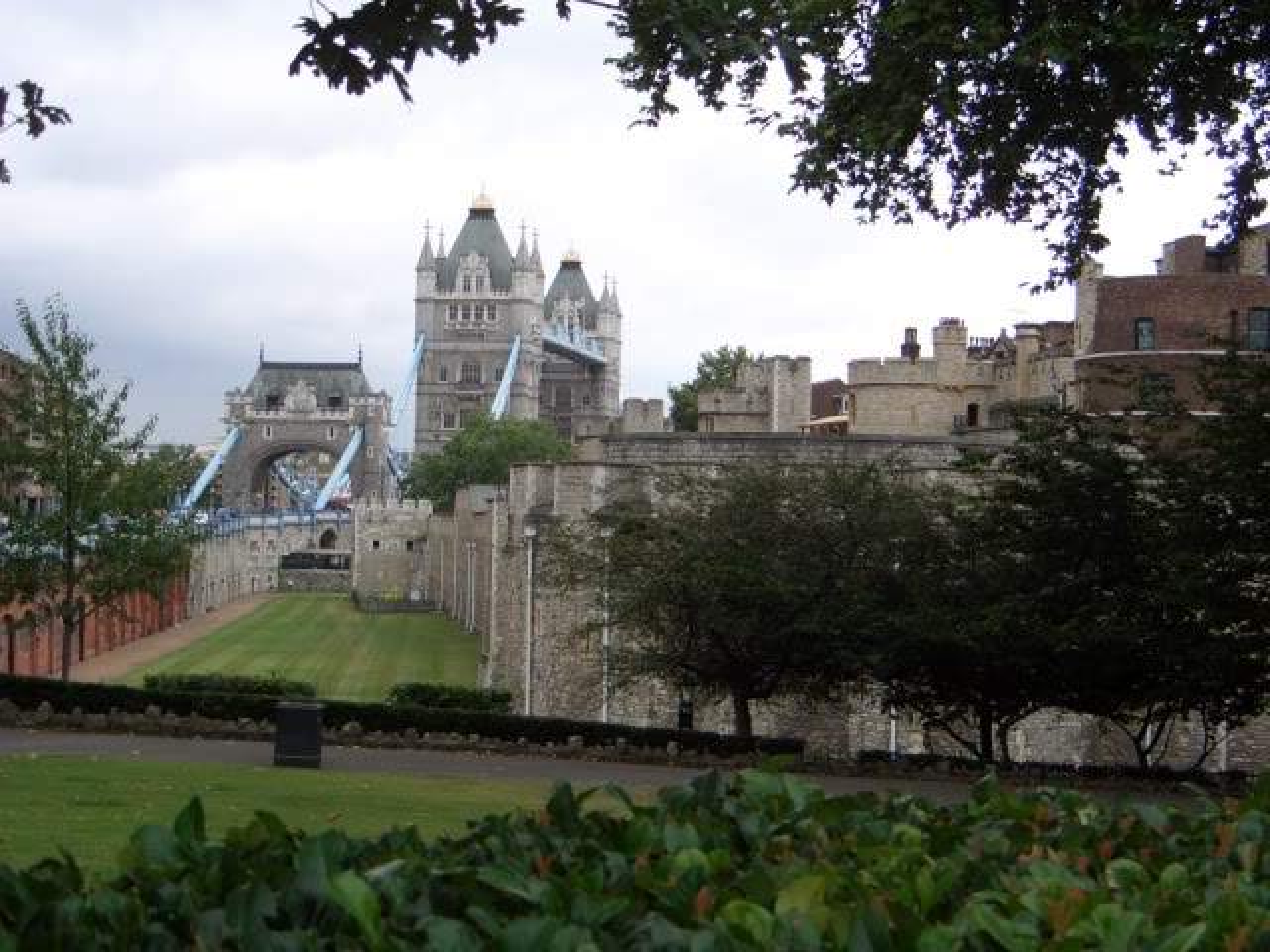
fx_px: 2018
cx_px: 635
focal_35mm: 55
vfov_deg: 26.6
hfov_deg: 34.9
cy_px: 476
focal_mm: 11.4
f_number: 3.3
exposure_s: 1/200
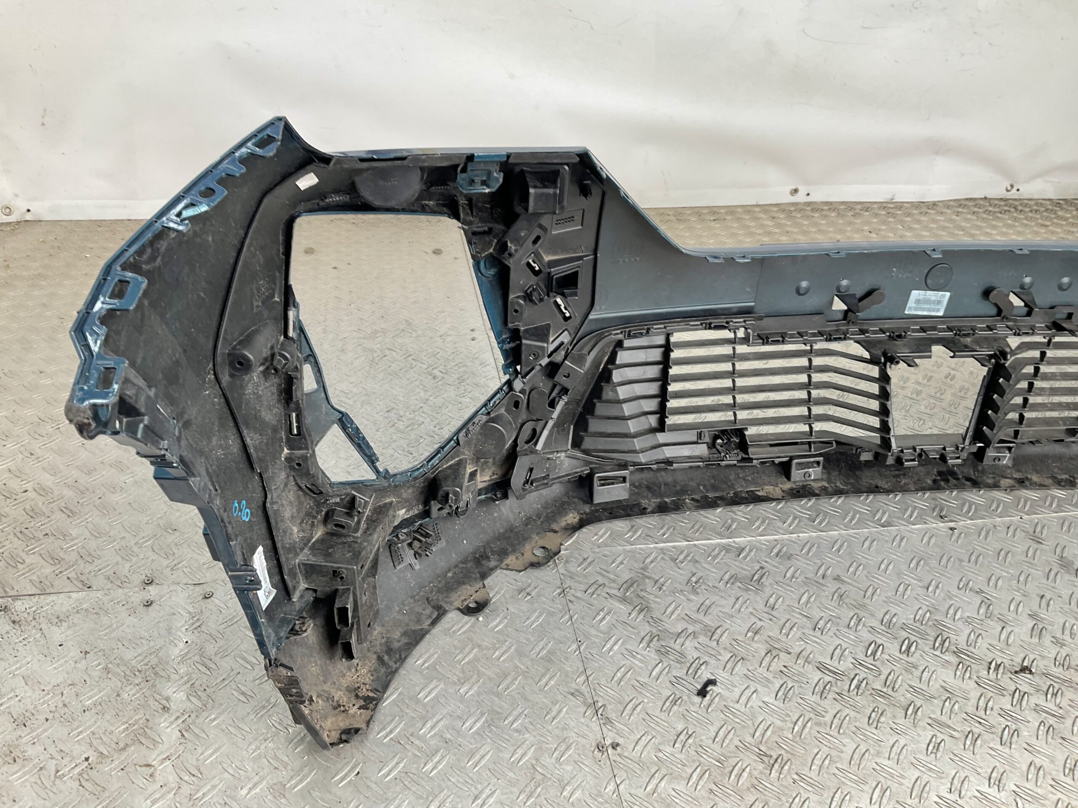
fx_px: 903
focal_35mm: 29
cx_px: 539
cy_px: 404
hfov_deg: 61.7
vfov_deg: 48.2
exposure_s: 1/104
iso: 16
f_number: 1.8
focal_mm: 3
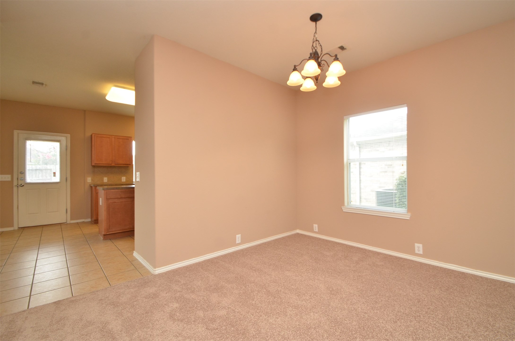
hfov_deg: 100.5
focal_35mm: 15
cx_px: 258
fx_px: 214
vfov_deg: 77.1
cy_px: 170
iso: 640
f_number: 6.3
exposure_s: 1/60
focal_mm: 10
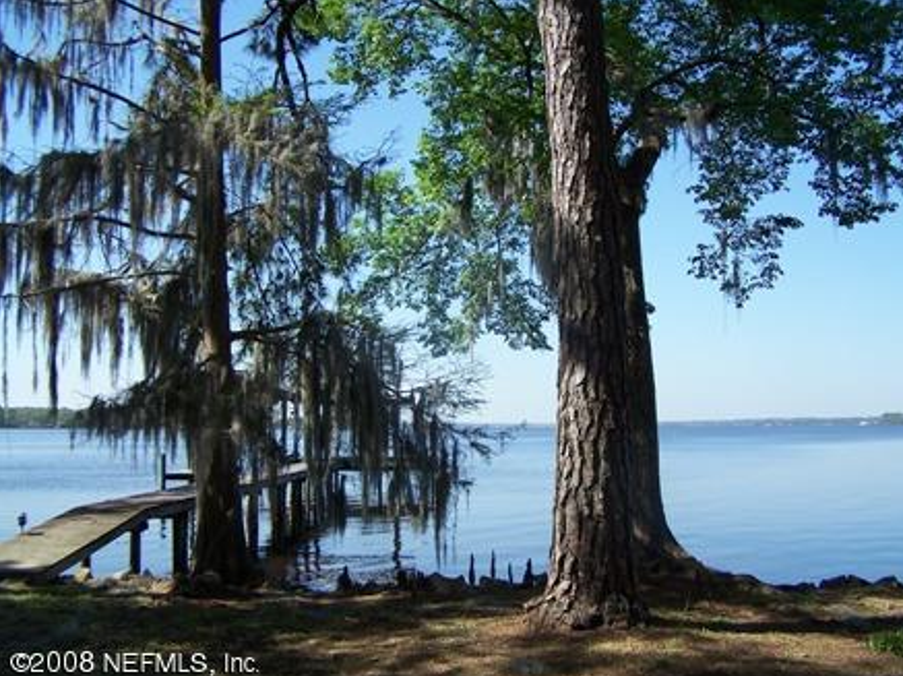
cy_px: 343
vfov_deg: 36.8
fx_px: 1017
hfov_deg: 47.9
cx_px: 461
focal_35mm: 39
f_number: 2.8
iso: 80
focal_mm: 6.3
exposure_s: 1/1000
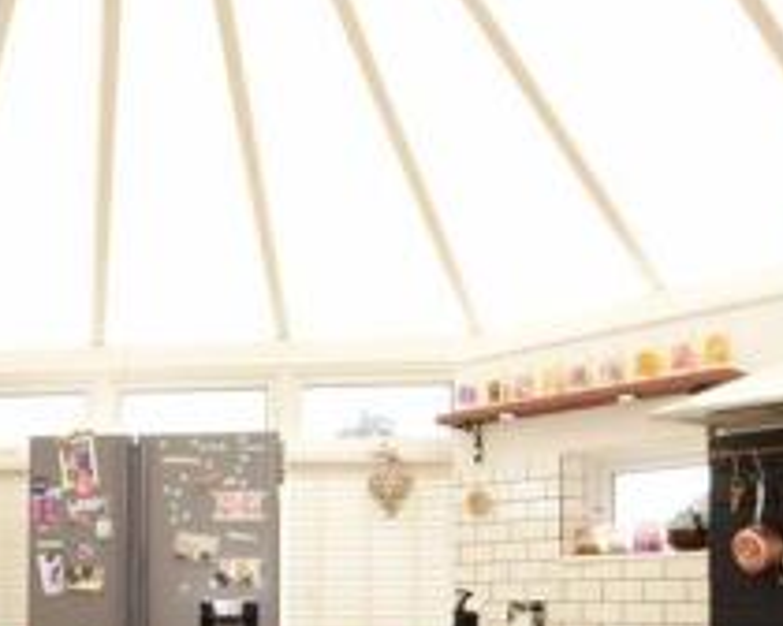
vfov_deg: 32.0
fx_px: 1020
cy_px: 598
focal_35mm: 44
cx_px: 15
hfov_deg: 37.8
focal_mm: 10
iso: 400
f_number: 8
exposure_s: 1/200
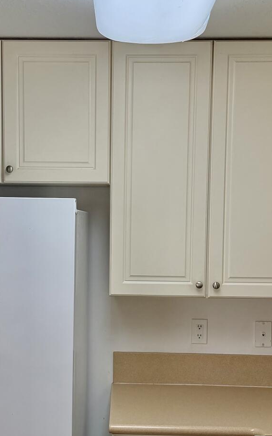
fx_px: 664
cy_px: 261
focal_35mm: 56
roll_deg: -0.7
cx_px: 105
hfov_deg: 23.1
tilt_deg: -4.7
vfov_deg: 36.2
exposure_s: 1/170
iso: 160
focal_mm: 6.76
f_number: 1.78
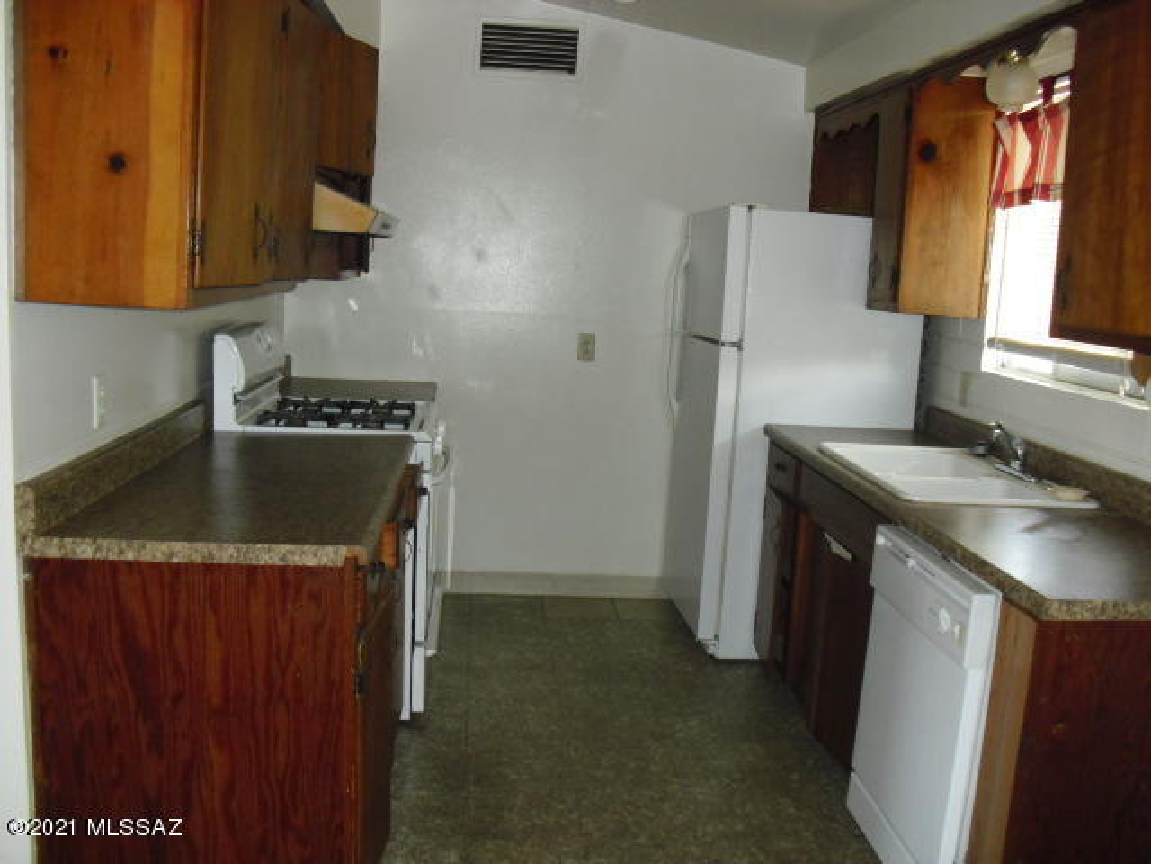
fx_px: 1197
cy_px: 432
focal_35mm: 36
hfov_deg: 51.4
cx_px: 576
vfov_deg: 39.7
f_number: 3.1
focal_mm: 6.3
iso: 200
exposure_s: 1/60
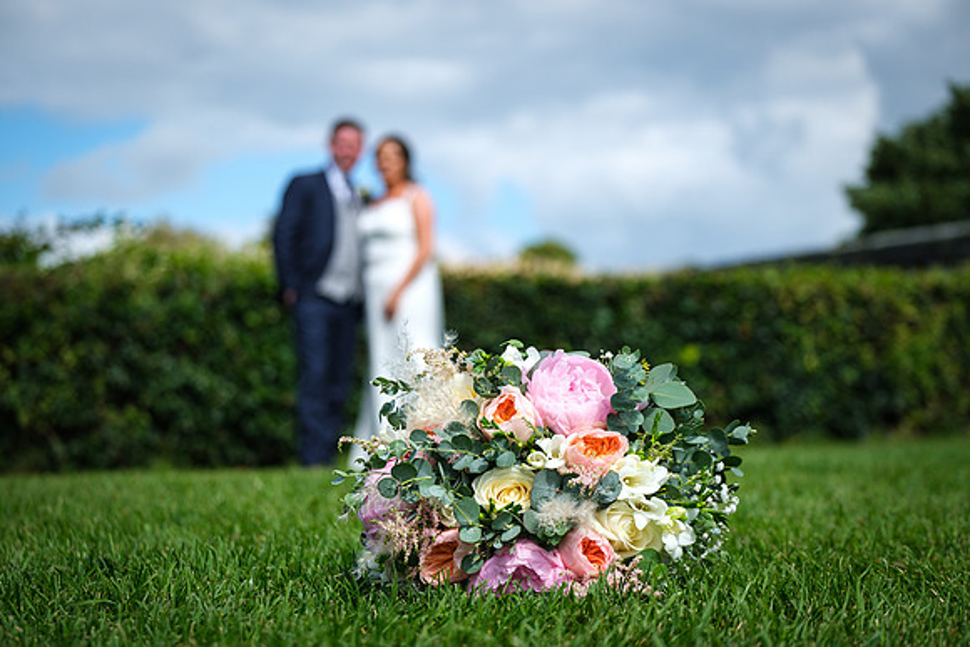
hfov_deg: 26.8
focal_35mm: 76
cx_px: 485
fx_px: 2036
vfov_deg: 18.1
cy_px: 324
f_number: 2.8
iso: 160
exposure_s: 1/2000
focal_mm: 50
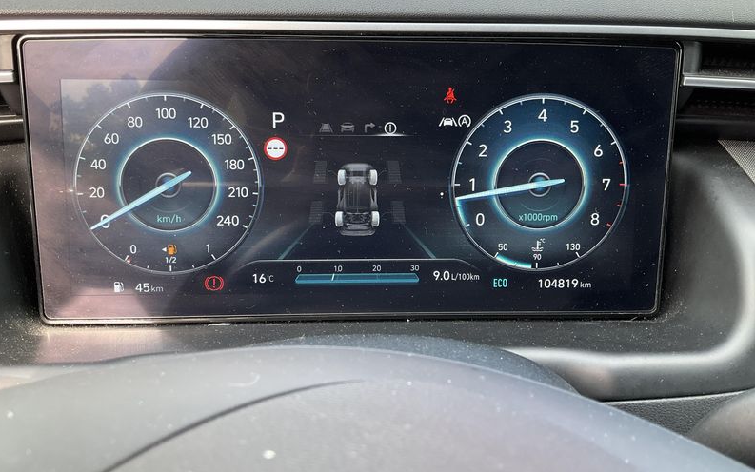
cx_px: 375
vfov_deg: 40.4
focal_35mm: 31
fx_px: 638
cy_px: 187
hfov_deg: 61.2
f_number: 1.8
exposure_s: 1/122
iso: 40
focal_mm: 3
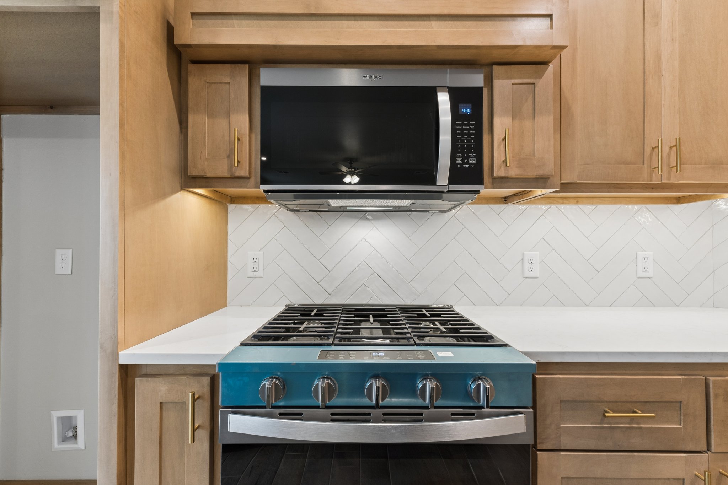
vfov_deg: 77.3
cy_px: 242
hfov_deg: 100.4
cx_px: 364
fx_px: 303
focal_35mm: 15
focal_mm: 10
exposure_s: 1/25
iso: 200
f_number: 9
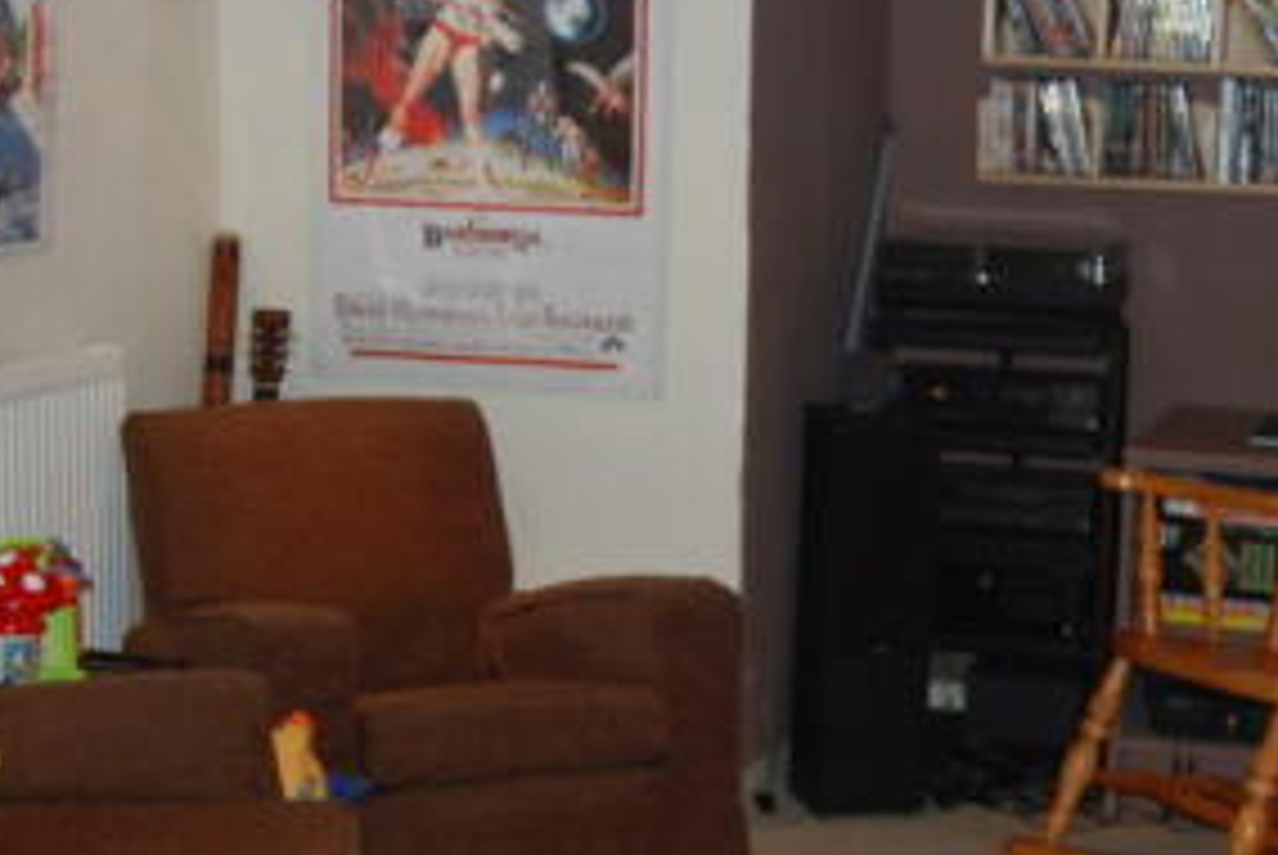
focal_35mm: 83
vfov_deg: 16.5
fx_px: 2949
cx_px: 832
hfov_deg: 24.4
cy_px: 482
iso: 200
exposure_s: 1/60
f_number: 4
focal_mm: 24
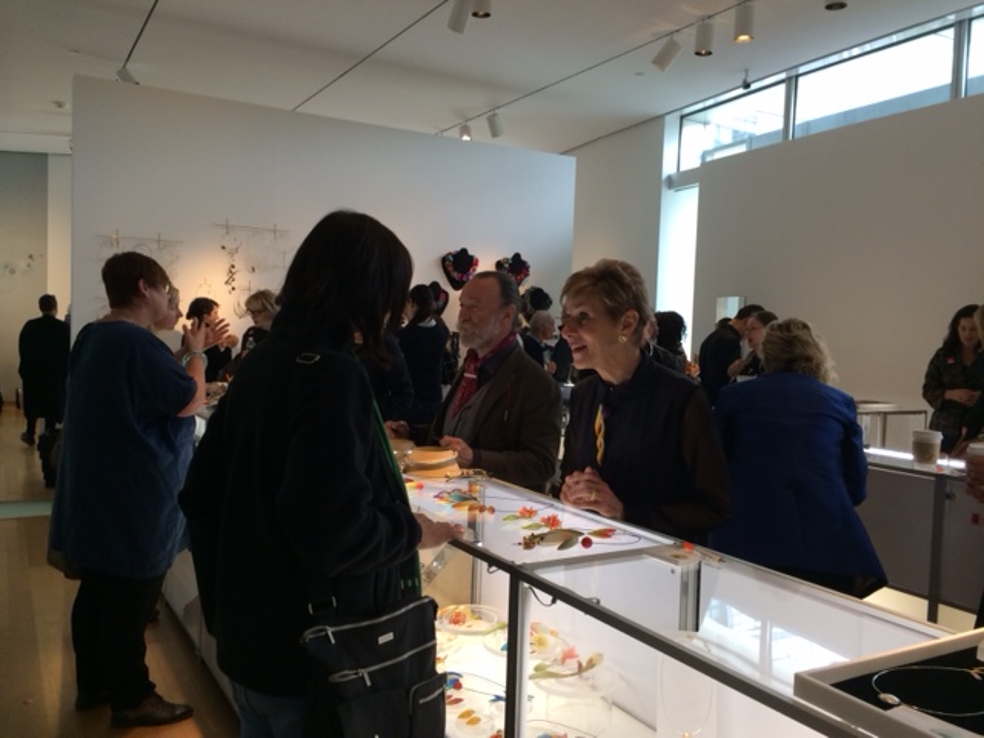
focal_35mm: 30
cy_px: 369
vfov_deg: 46.8
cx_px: 492
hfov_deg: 60.0
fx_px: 853
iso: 40
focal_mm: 4.12
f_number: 2.2
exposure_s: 1/30
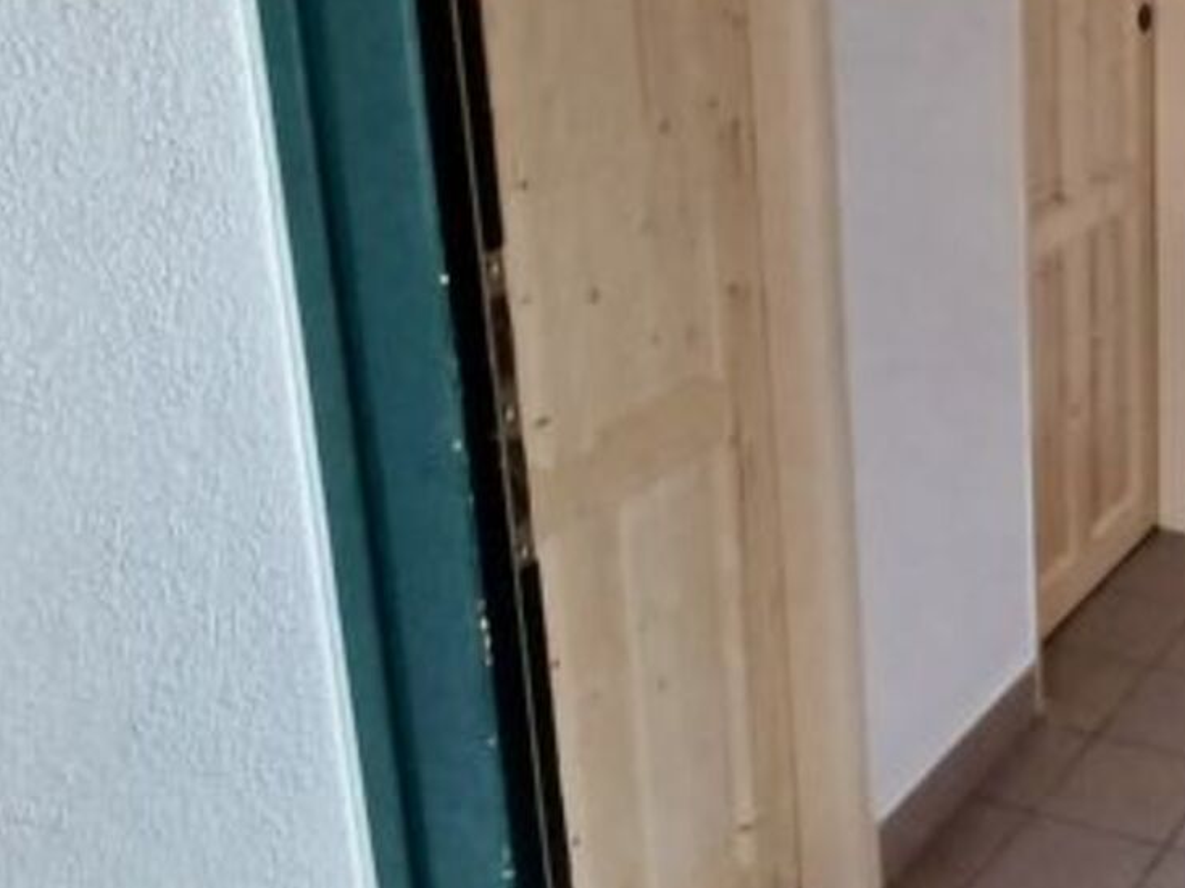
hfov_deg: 42.8
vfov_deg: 33.1
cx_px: 1288
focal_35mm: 34
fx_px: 1164
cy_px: -209
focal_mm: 1.42
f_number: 2.2
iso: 100
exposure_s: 1/50
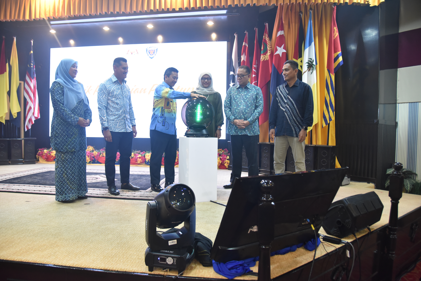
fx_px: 596
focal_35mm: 51
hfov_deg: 38.9
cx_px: 207
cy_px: 143
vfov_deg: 26.5
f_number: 4
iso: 3200
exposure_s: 1/50
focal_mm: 50
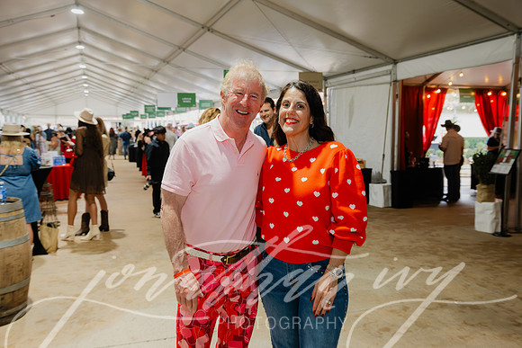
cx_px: 261
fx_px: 493
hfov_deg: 55.8
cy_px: 174
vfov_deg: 38.9
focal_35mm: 34
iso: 1100
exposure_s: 1/60
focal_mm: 34
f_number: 4
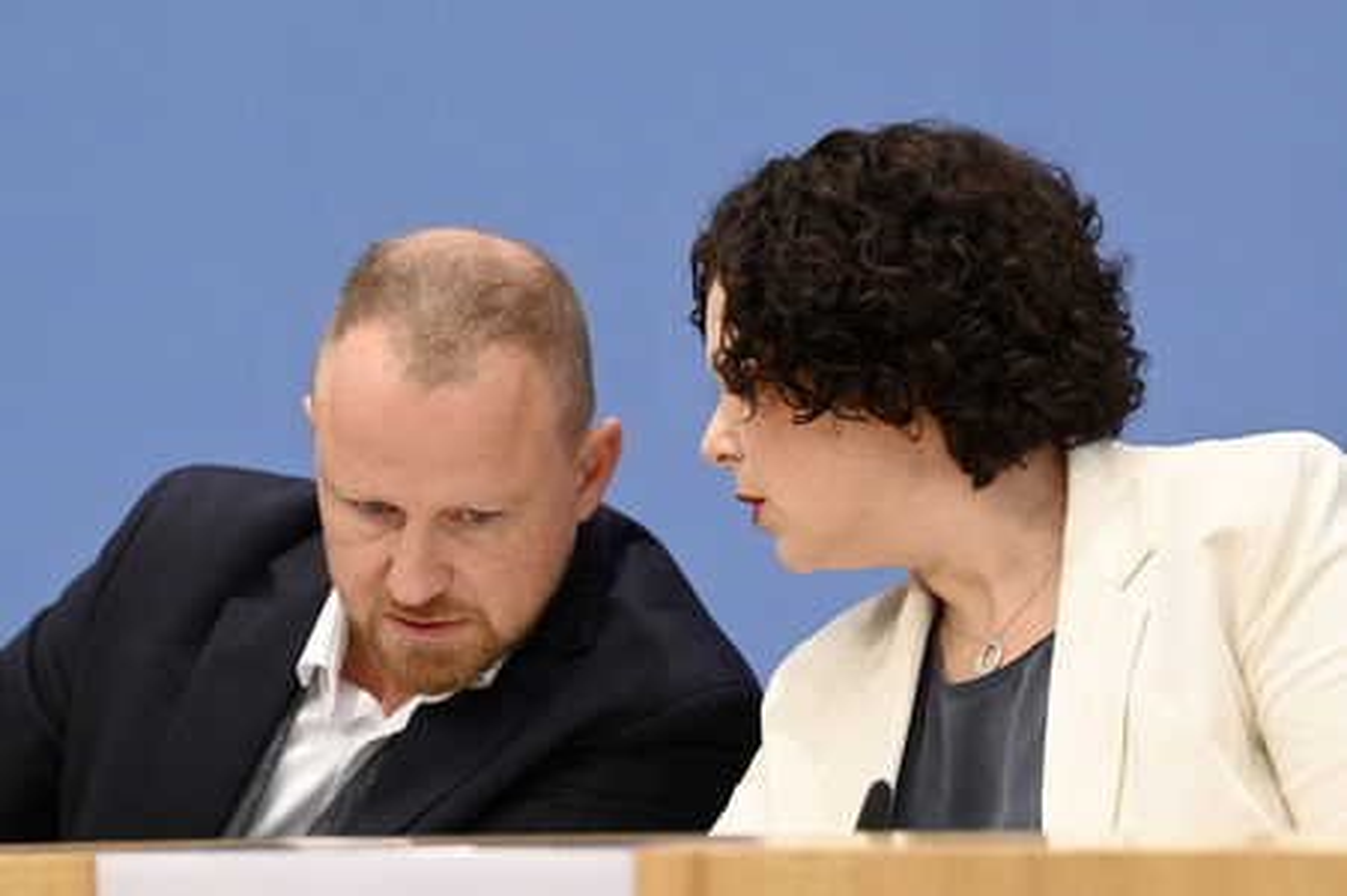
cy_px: 448
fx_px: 4487
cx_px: 674
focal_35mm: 120
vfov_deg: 11.4
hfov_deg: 17.1
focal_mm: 120
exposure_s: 1/640
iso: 5000
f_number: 5.6
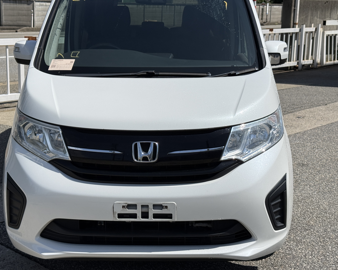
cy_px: 116
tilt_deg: -10.5
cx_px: 155
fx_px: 580
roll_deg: -1.2
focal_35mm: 58
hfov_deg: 32.5
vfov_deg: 26.2
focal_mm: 6.76
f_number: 1.78
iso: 64
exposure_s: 1/9901
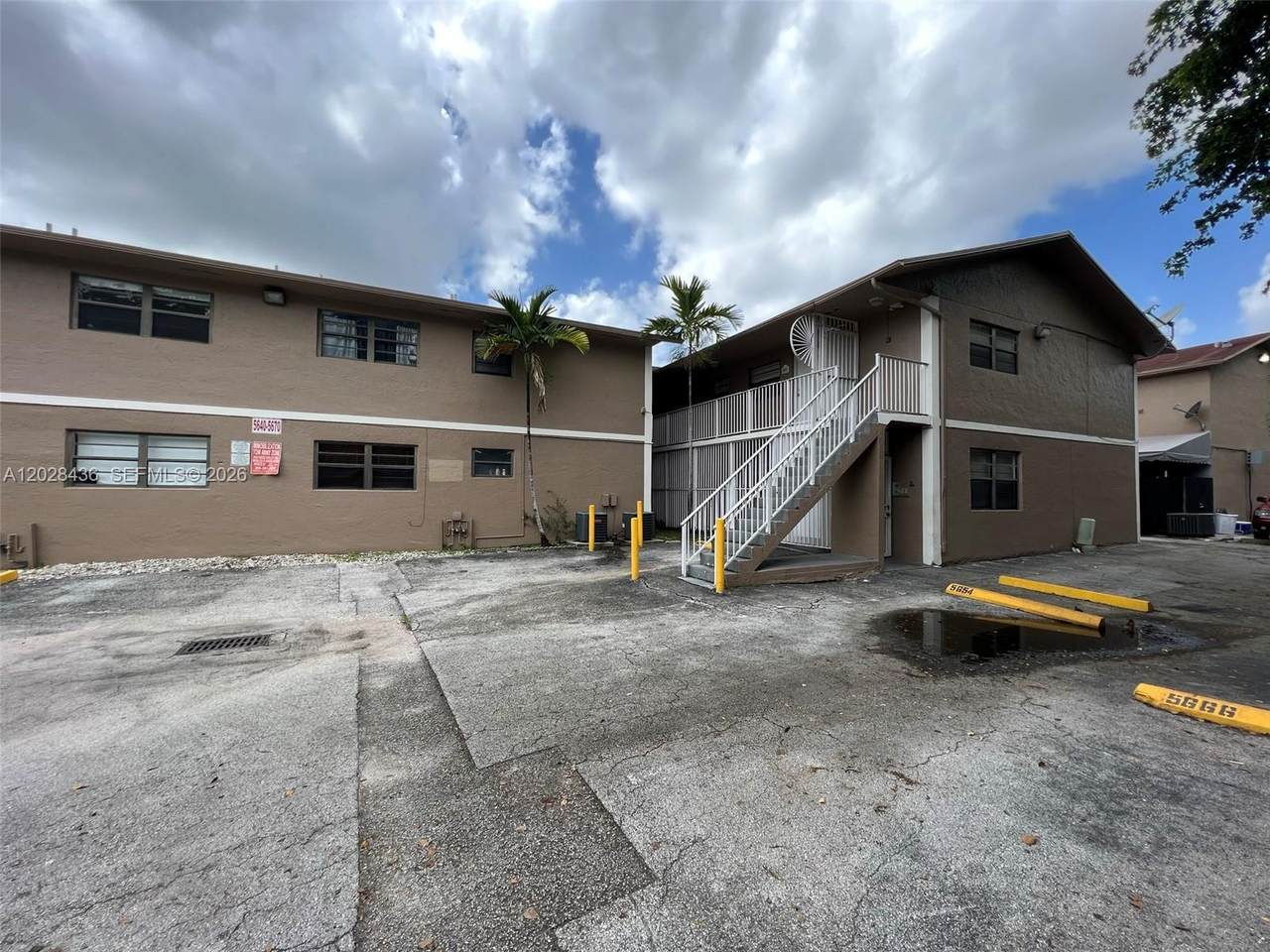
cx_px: 635
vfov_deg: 89.9
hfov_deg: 106.2
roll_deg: -0.5
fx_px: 477
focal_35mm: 13
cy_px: 476
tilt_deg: +0.6
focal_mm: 1.57
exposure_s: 1/612
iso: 32
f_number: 1.8
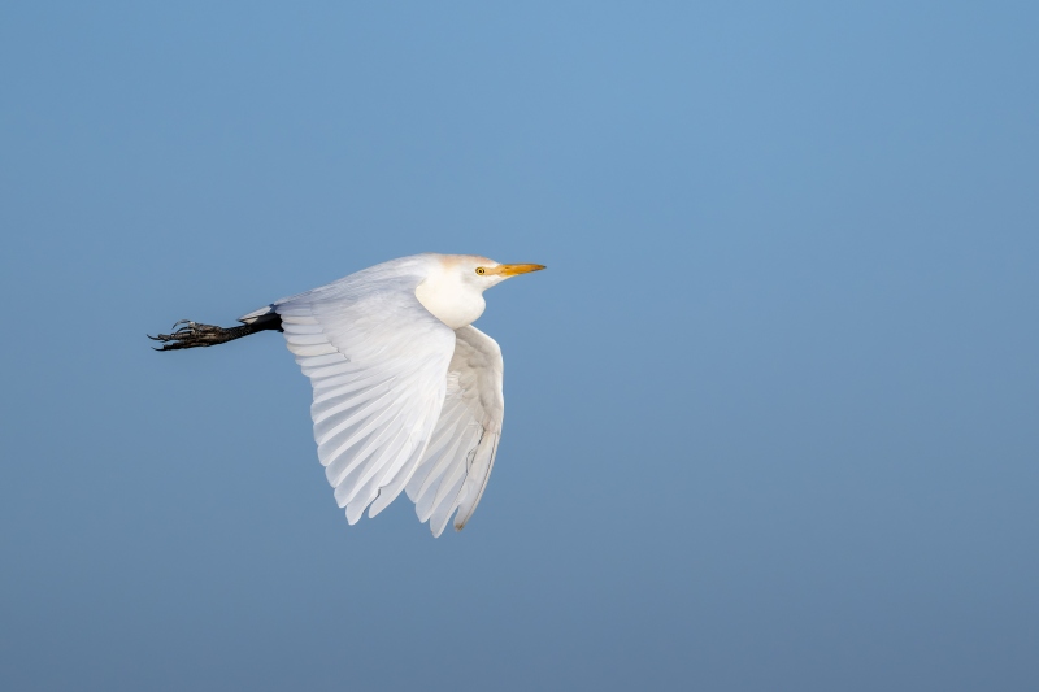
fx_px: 17312
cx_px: 520
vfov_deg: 2.3
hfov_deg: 3.4
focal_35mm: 600
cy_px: 346
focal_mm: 600
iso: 1250
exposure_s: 1/5000
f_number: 6.3
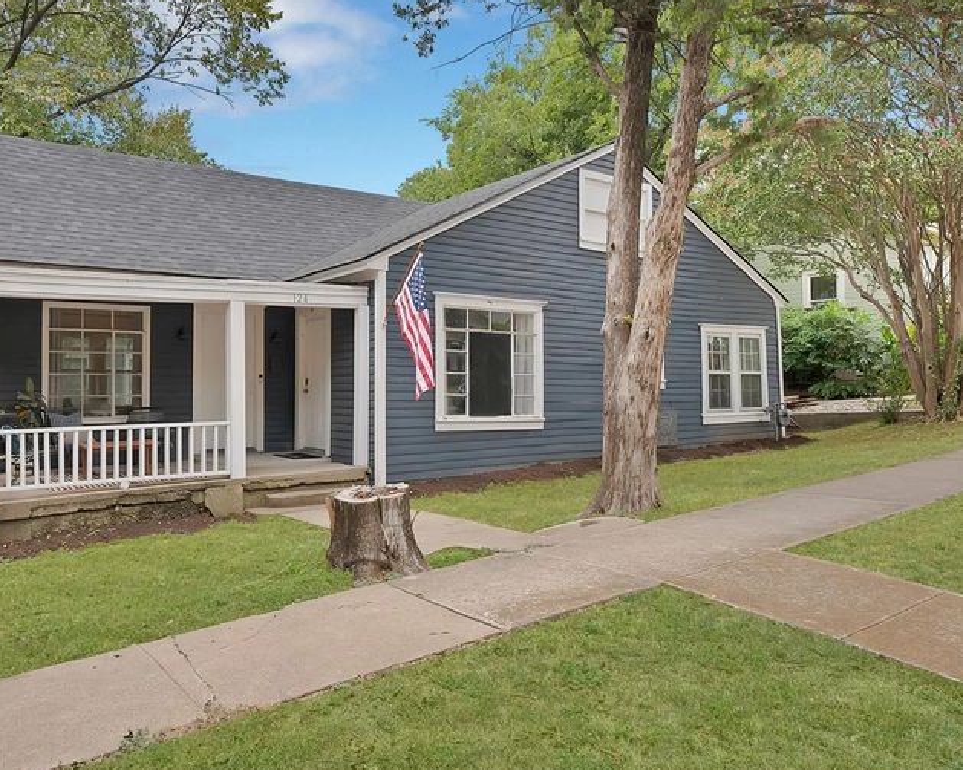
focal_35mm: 26
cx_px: 380
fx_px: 741
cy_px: 361
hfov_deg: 65.3
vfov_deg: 54.9
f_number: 9
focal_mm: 17
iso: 640
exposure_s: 1/100
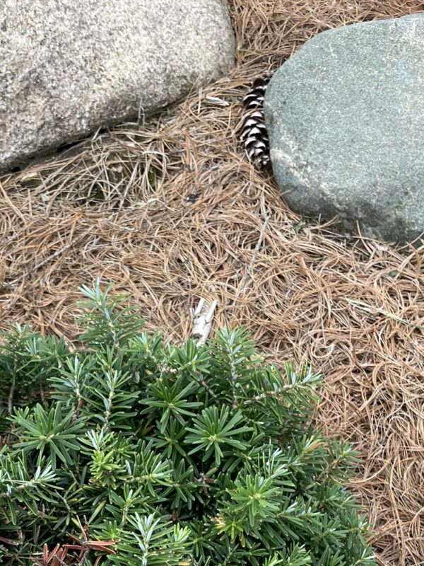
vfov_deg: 33.8
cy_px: 558
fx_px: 849
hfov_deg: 27.4
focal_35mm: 52
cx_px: 73
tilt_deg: -53.1
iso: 32
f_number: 1.6
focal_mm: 4.2
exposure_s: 1/242
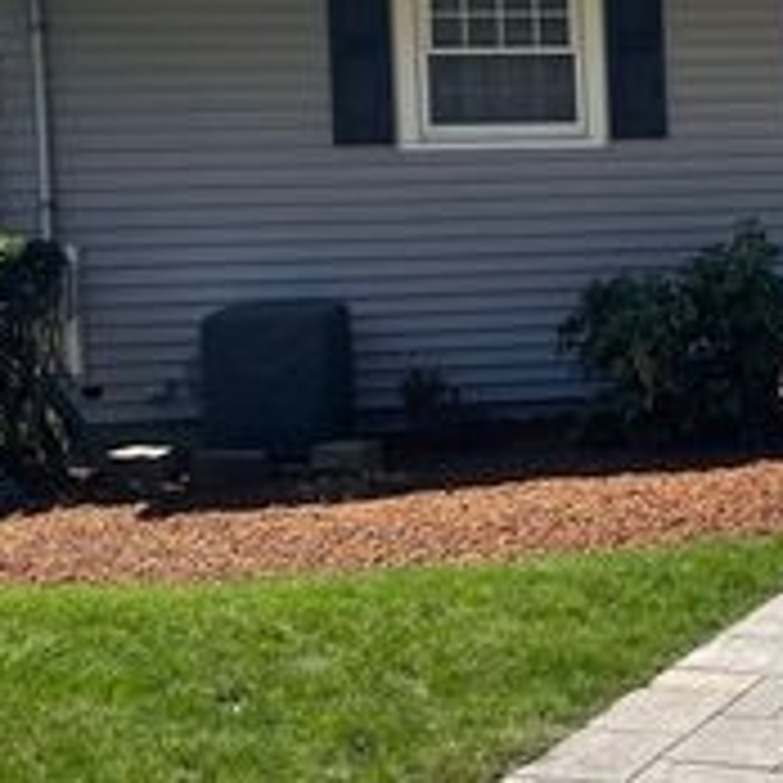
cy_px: 259
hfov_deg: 23.7
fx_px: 1689
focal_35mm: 66
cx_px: 954
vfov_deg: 26.0
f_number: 1.6
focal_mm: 4.2
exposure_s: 1/2212
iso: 32
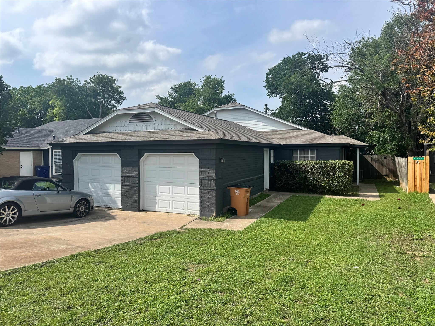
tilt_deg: -2.3
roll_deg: +0.4
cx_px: 218
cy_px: 163
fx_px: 302
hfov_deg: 71.6
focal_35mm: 24
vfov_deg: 56.8
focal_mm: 6.76
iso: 80
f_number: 1.78
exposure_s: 1/5348
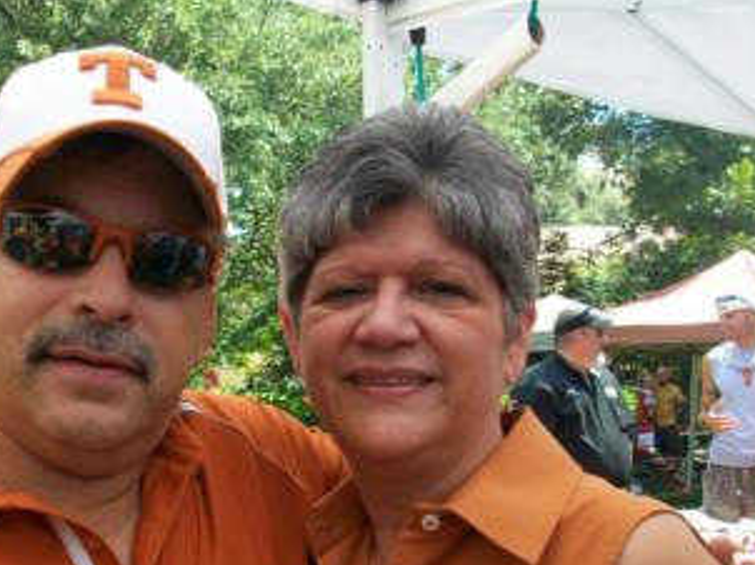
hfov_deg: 35.8
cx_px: 248
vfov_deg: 27.1
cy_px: 424
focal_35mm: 53
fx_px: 1155
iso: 64
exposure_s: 1/100
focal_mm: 5.7
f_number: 2.8
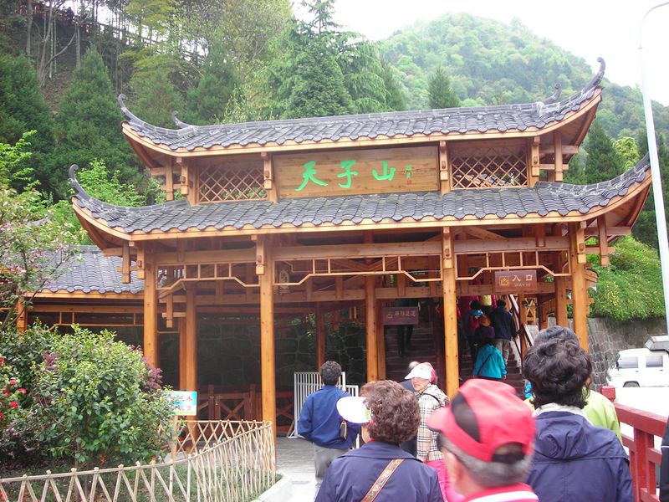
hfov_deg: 45.8
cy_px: 251
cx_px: 334
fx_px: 792
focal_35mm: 41
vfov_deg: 35.1
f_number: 3.3
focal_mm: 6.8
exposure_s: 1/62
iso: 50
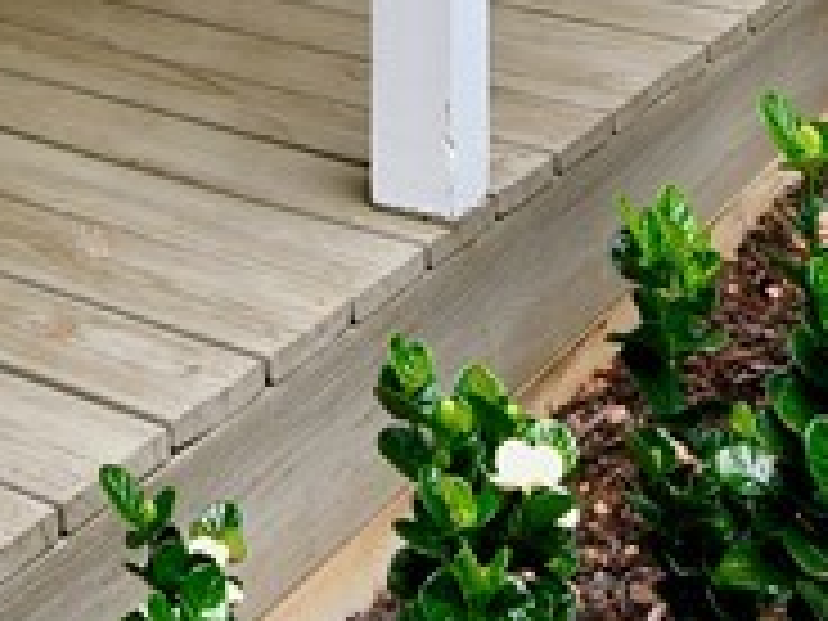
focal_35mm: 85
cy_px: -783
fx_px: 2033
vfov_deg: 13.6
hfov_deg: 22.6
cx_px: 140
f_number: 5.6
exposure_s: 1/250
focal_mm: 10
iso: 280
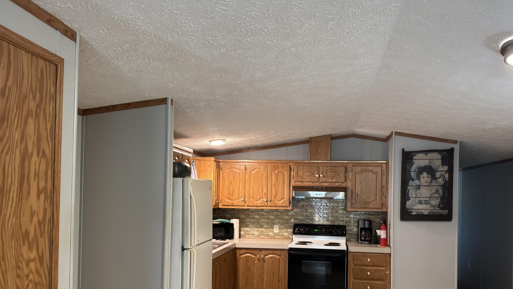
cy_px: 191
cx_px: 283
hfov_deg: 62.5
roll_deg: -2.1
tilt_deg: -1.8
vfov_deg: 37.4
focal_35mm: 31
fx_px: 422
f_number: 1.78
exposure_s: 1/60
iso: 500
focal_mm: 6.76
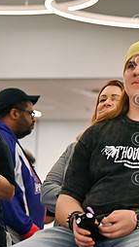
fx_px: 1486
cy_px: 80
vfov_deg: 9.5
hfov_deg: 5.3
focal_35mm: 227
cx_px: 272
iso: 1250
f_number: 2.8
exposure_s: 1/125
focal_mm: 95
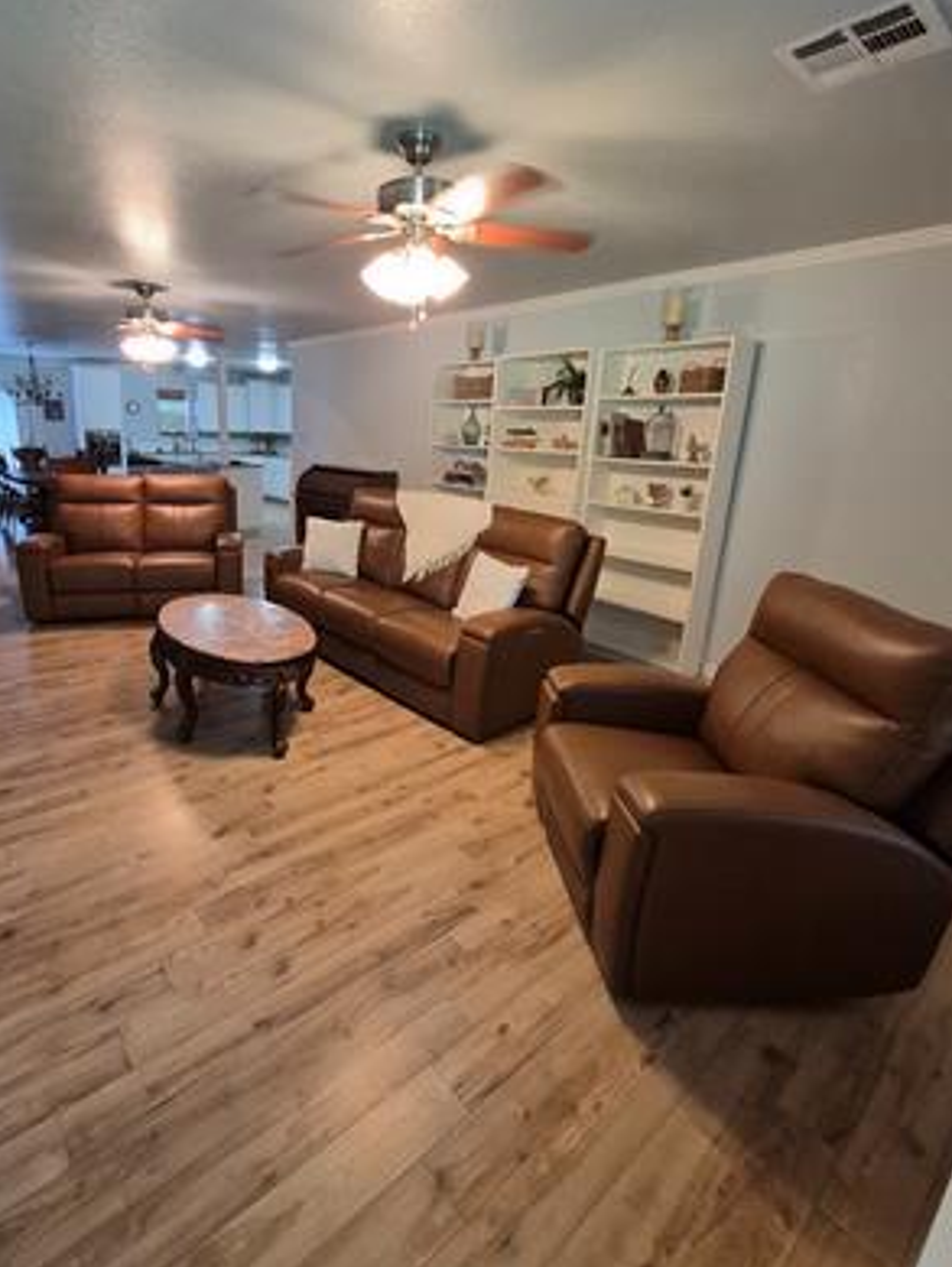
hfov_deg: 77.5
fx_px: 586
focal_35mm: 16
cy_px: 608
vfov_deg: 94.4
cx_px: 393
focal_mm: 1.74
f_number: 2.2
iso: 500
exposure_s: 1/60
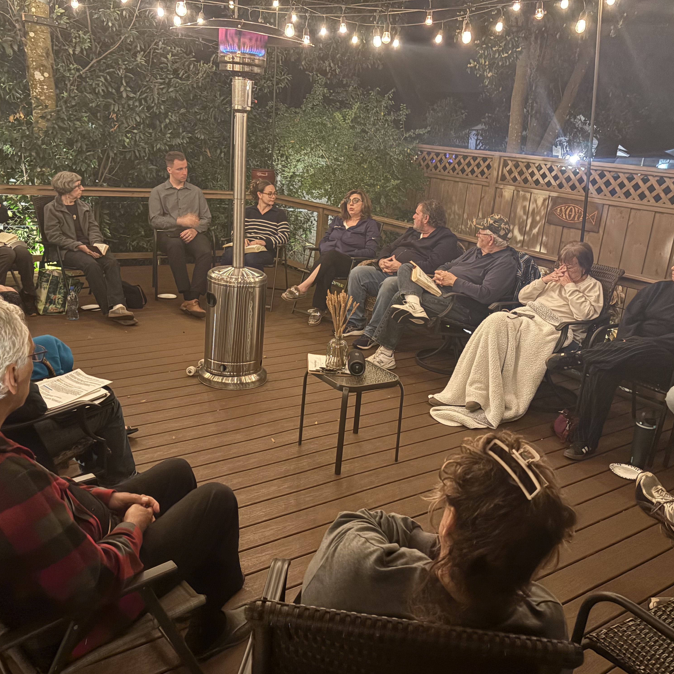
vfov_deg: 52.5
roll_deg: -4.3
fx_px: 683
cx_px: 333
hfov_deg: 52.5
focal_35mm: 31
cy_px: 340
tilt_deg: -16.4
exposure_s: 1/20
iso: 800
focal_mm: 5.96
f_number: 1.6
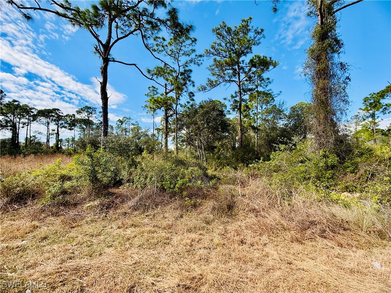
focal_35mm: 14
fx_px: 158
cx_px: 196
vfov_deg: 85.7
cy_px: 146
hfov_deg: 102.1
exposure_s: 1/770
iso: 40
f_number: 2.2
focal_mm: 2.22
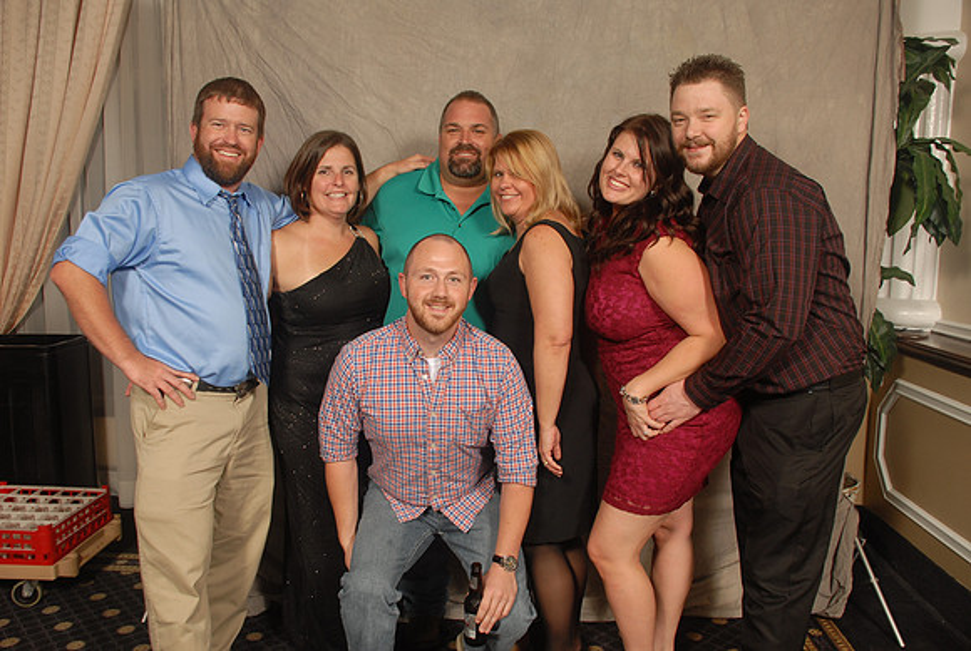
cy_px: 326
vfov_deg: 43.8
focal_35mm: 30
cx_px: 486
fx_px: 811
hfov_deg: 61.8
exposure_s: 1/125
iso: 200
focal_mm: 20
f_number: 5.6
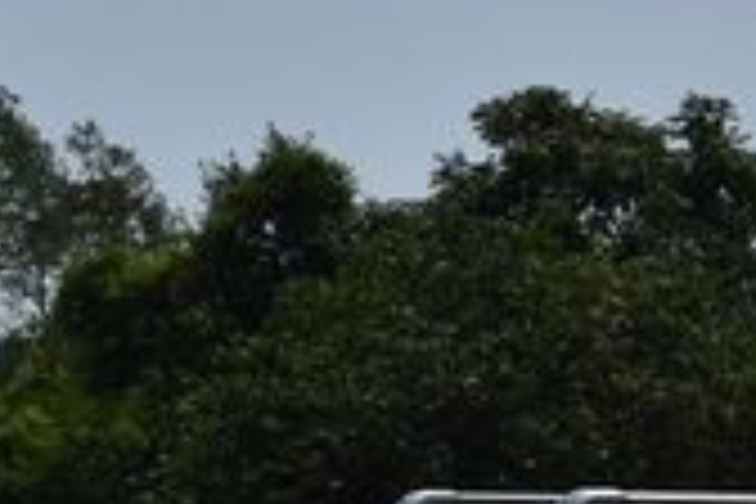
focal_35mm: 228
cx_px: 1148
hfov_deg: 8.8
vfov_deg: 6.0
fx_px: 4788
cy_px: 758
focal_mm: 40
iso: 100
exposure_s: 1/500
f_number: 11
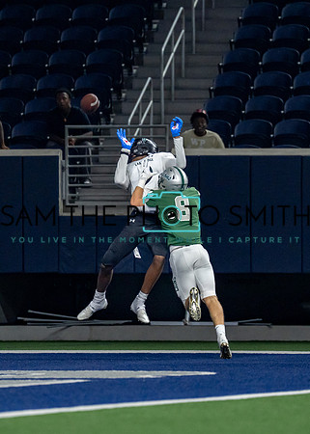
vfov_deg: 4.5
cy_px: 172
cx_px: 199
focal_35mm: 452
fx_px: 5578
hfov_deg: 3.2
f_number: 2.8
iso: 1250
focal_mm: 200
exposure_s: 1/1000
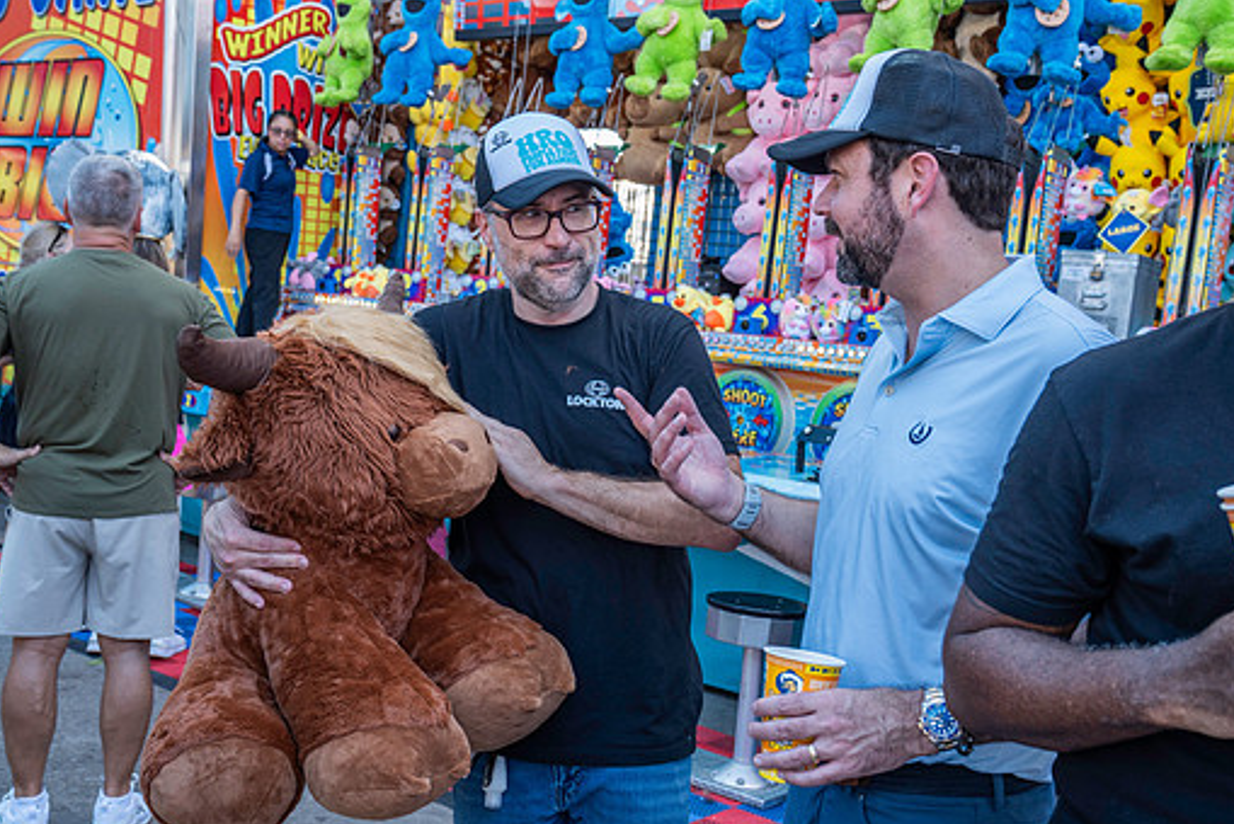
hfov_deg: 47.4
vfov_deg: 32.7
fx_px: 1406
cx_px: 611
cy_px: 428
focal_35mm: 41
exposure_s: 1/200
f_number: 5.6
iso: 640
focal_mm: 36
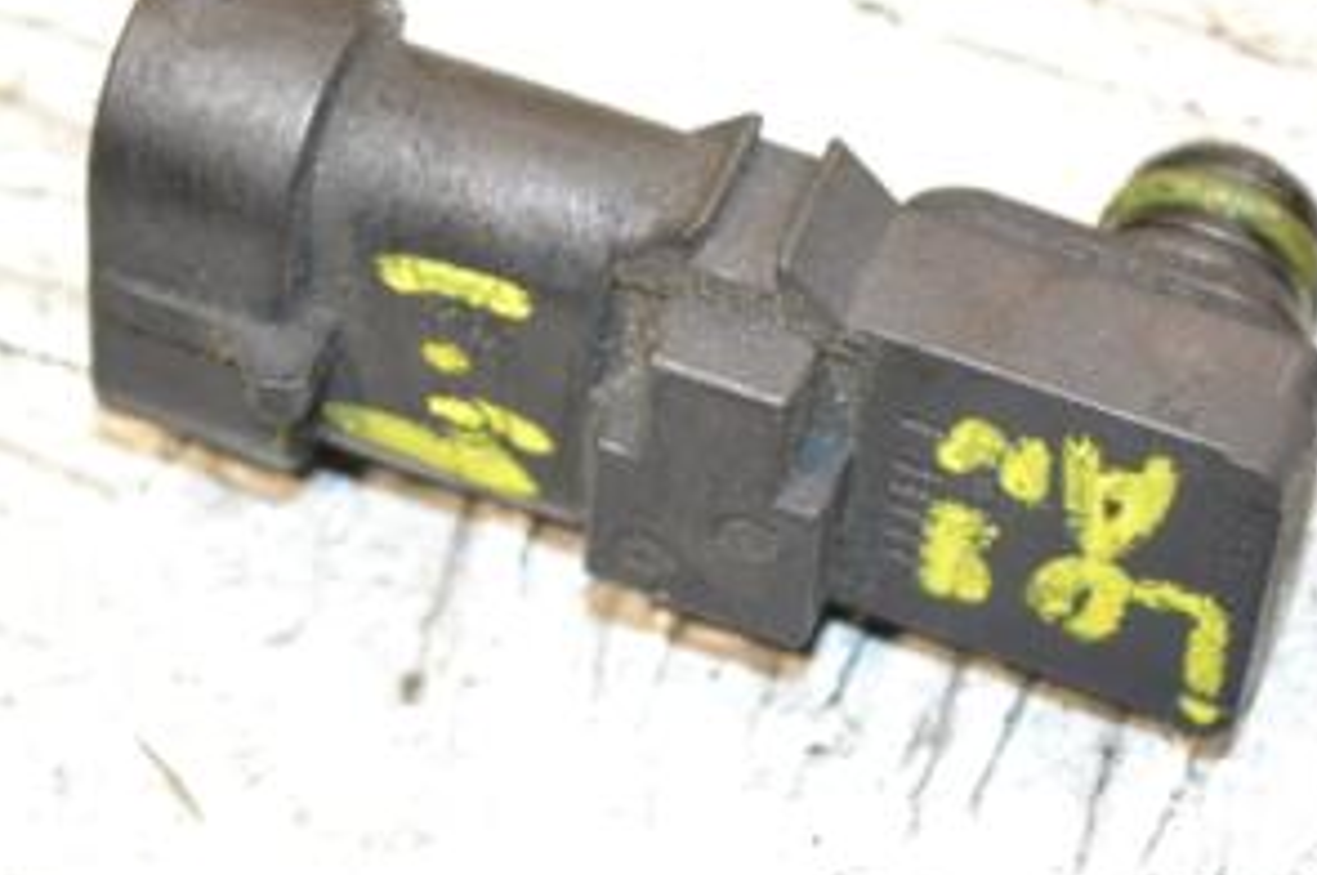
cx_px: 616
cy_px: 402
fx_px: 6140
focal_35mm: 168
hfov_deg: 12.2
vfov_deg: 8.2
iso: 1600
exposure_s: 1/160
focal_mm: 55
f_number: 5.6
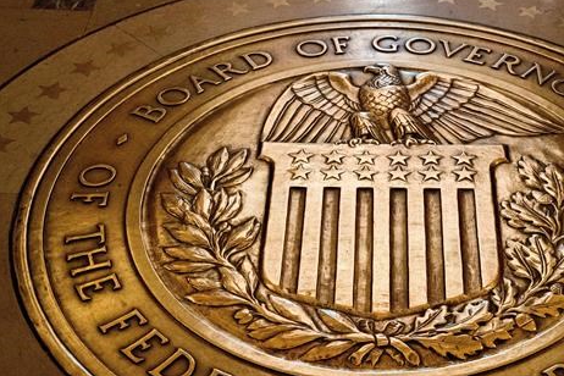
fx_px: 1191
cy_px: 231
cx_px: 376
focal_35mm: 76
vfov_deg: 17.9
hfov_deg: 26.5
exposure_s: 1/250
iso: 12800
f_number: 6.3
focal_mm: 54
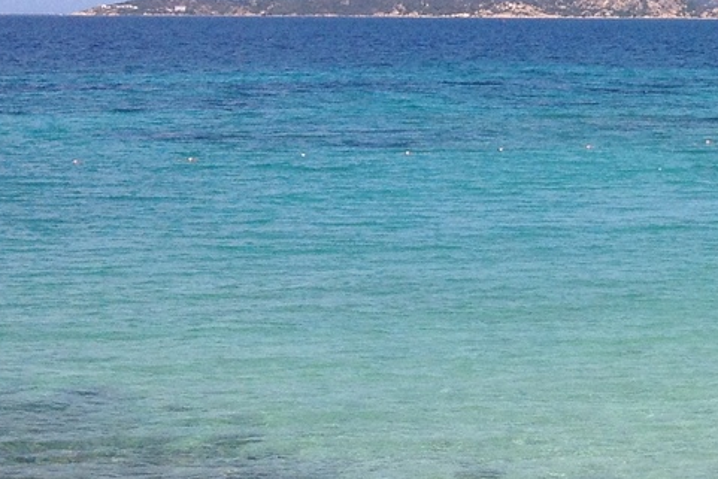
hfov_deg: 15.3
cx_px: 1148
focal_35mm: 121
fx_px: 2414
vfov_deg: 11.3
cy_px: 239
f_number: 2.4
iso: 50
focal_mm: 4.28
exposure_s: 1/1972
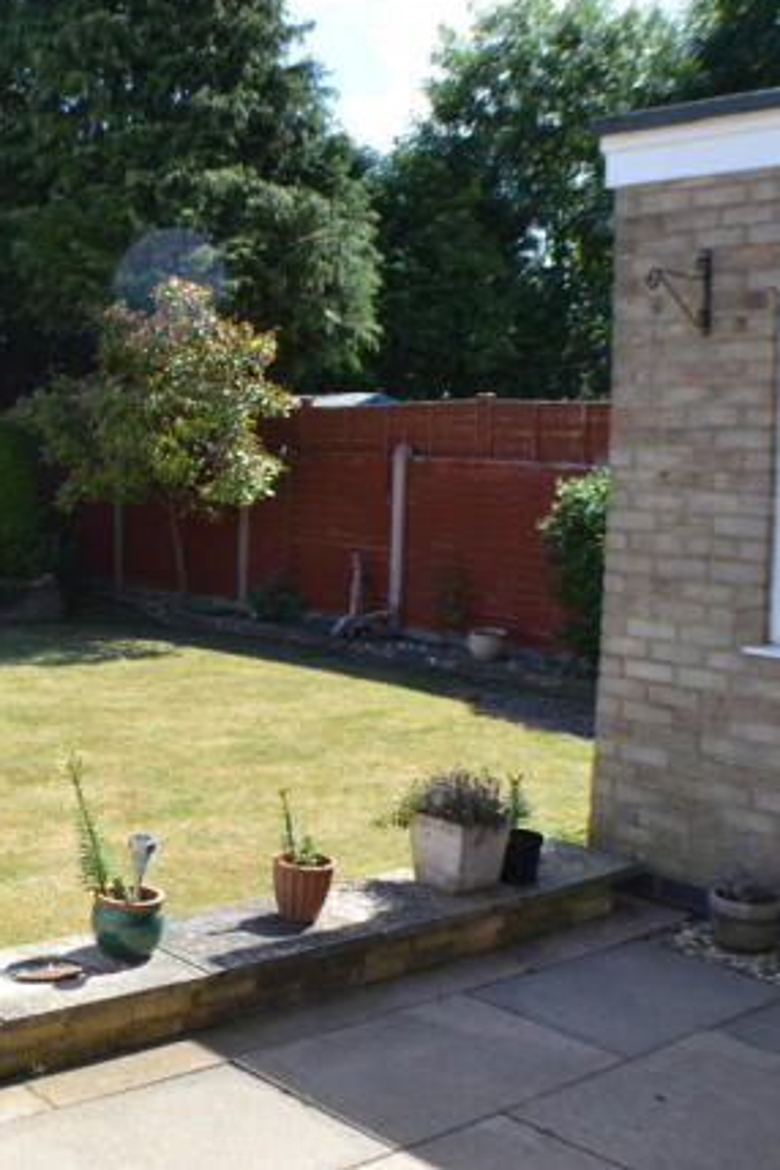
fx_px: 1787
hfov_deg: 23.5
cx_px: -7
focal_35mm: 55
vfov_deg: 36.2
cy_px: 577
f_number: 6.3
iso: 100
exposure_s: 1/160
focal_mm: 24
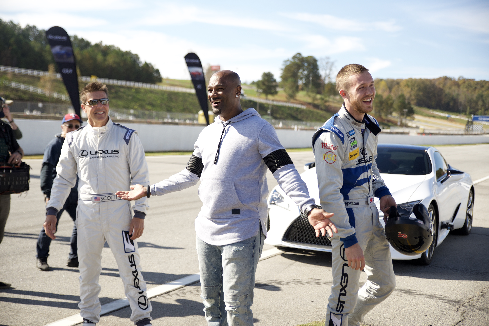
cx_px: 244
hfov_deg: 39.6
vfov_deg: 27.0
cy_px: 163
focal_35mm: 50
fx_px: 679
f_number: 3.5
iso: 500
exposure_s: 1/4000
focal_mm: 50
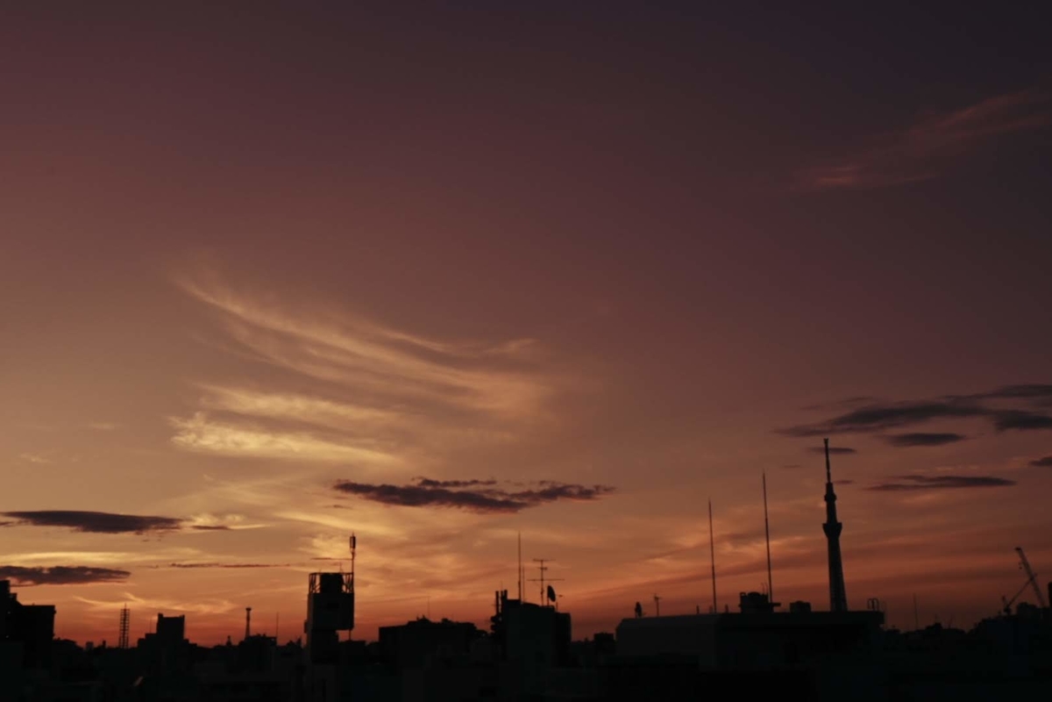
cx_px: 526
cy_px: 351
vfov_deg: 31.9
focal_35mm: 42
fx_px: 1227
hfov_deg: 46.4
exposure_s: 1/200
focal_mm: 28
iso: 250
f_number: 10
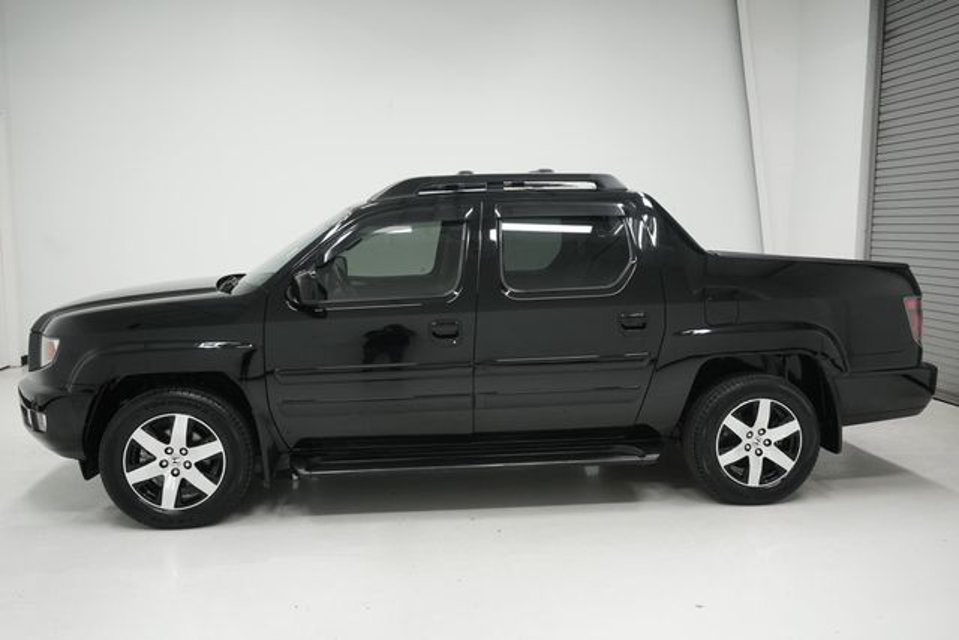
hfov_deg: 61.9
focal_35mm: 30
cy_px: 320
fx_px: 799
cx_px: 480
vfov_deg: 43.6
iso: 800
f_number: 5.6
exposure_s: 1/200
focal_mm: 20
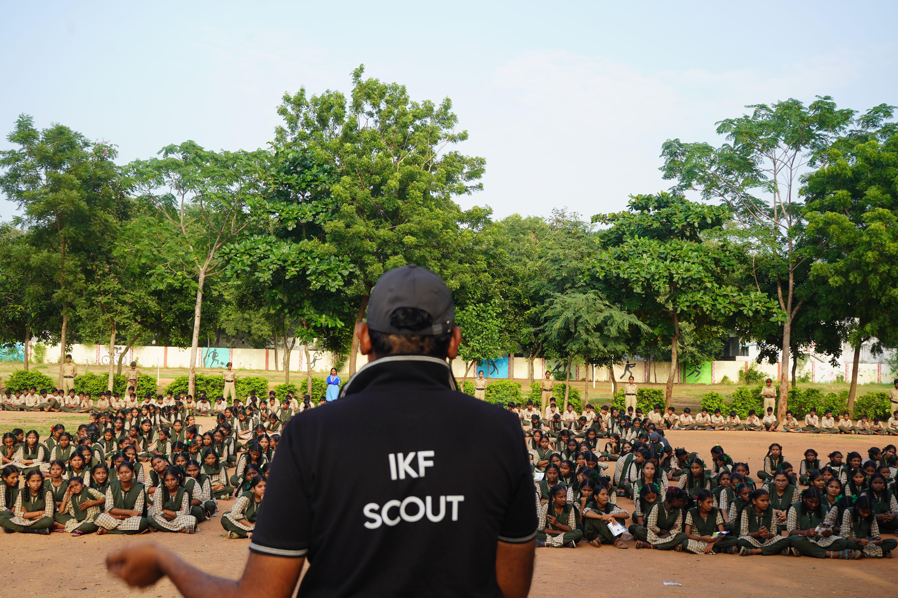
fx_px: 1097
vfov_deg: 30.5
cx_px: 445
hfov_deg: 44.5
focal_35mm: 44
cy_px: 294
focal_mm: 43
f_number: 8
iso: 100
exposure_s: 1/100
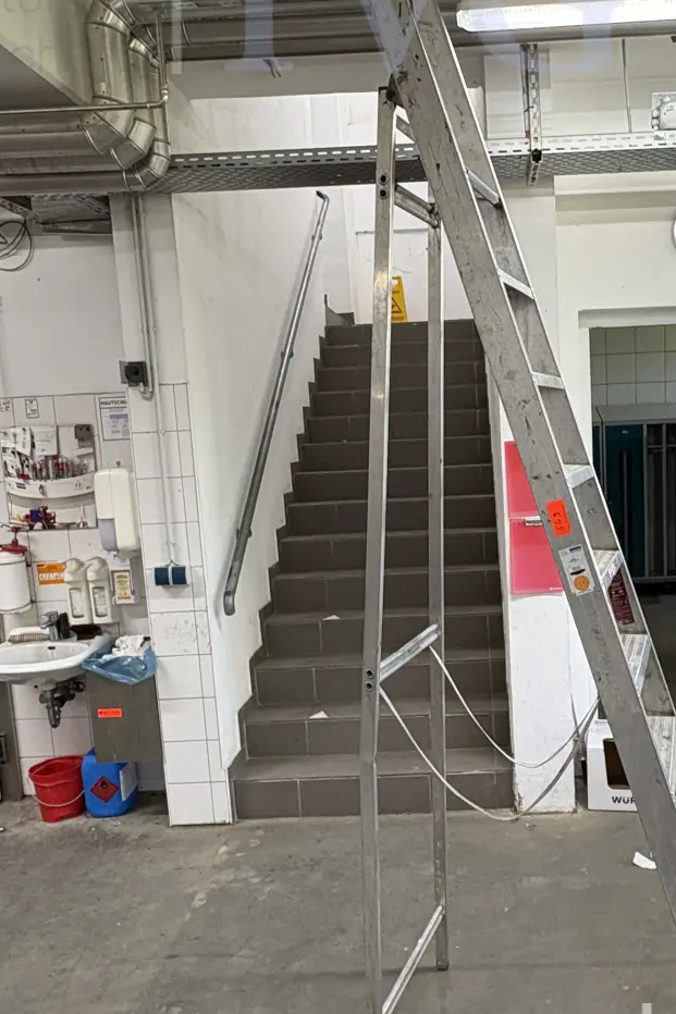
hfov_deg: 42.8
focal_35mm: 30
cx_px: 469
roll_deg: +2.4
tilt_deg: -5.8
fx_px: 845
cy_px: 539
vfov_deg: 61.9
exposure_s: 1/99
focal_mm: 2.22
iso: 160
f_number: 2.2
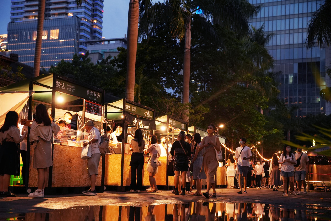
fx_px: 460
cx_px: 166
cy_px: 110
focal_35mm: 50
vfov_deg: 27.0
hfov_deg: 39.6
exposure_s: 1/100
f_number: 3.5
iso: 3200
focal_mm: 50
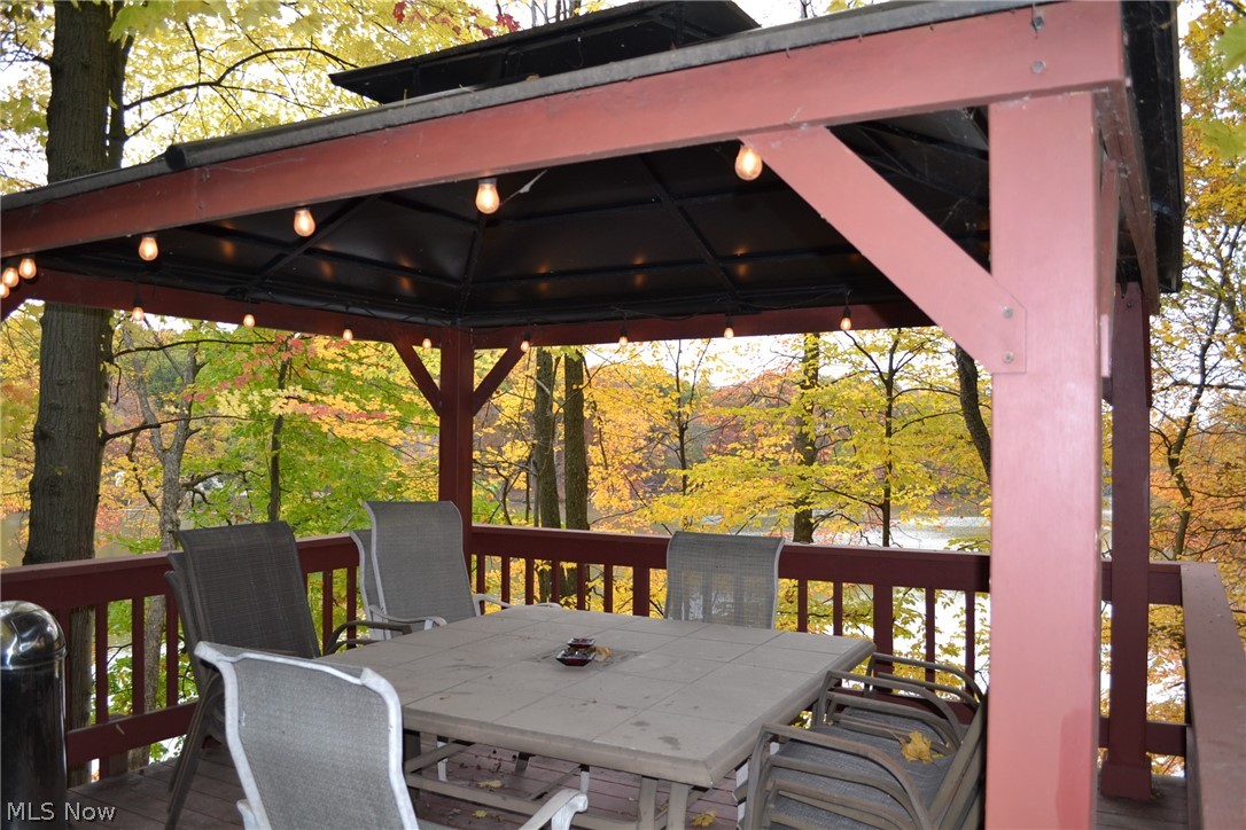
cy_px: 415
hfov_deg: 67.4
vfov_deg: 47.9
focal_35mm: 27
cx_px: 623
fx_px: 934
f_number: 4
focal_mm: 18
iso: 180
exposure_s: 1/125
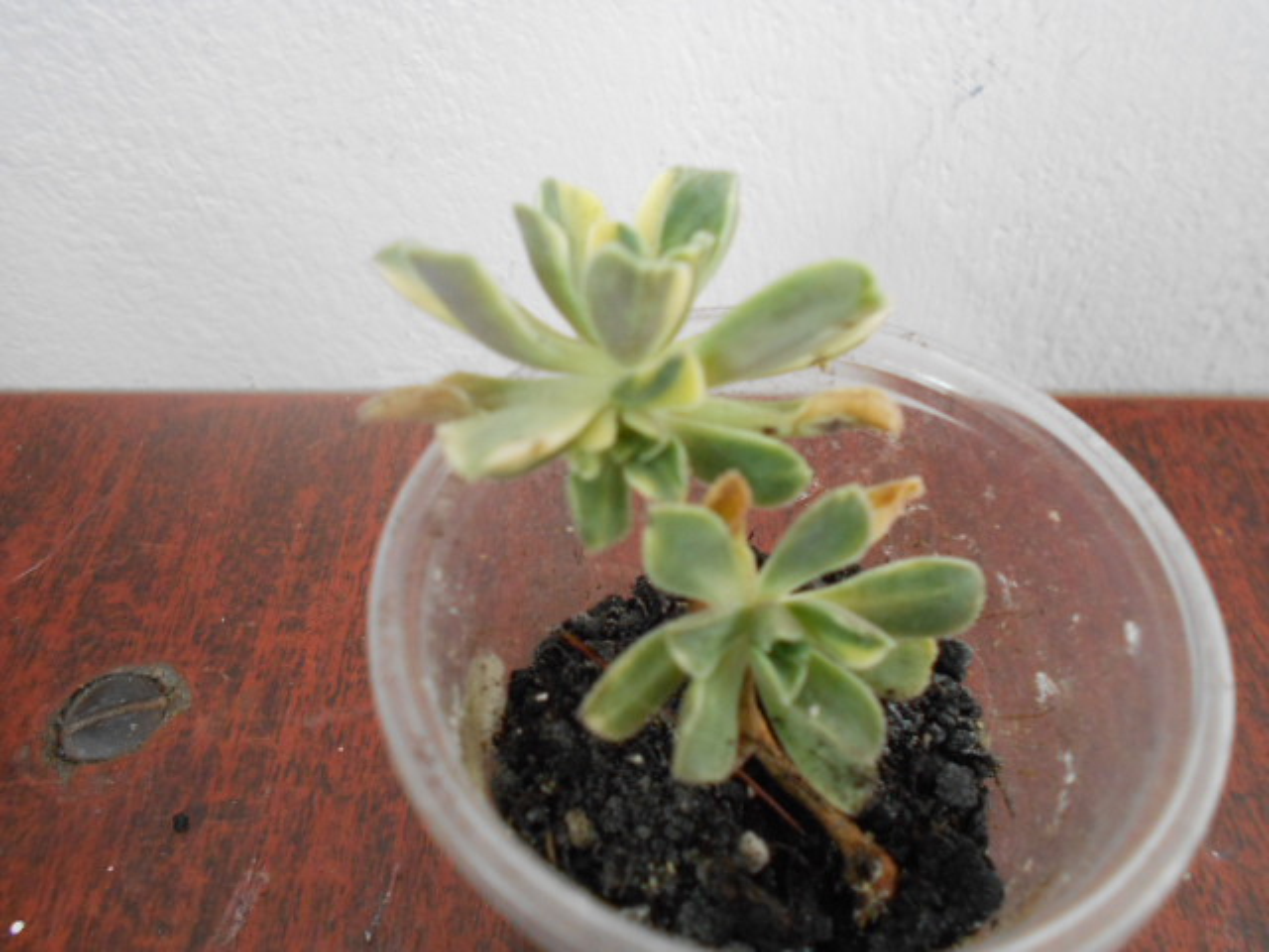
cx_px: 634
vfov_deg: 48.2
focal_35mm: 29
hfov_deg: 61.7
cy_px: 476
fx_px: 1063
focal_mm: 5.3
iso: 320
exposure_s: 1/30
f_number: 3.4
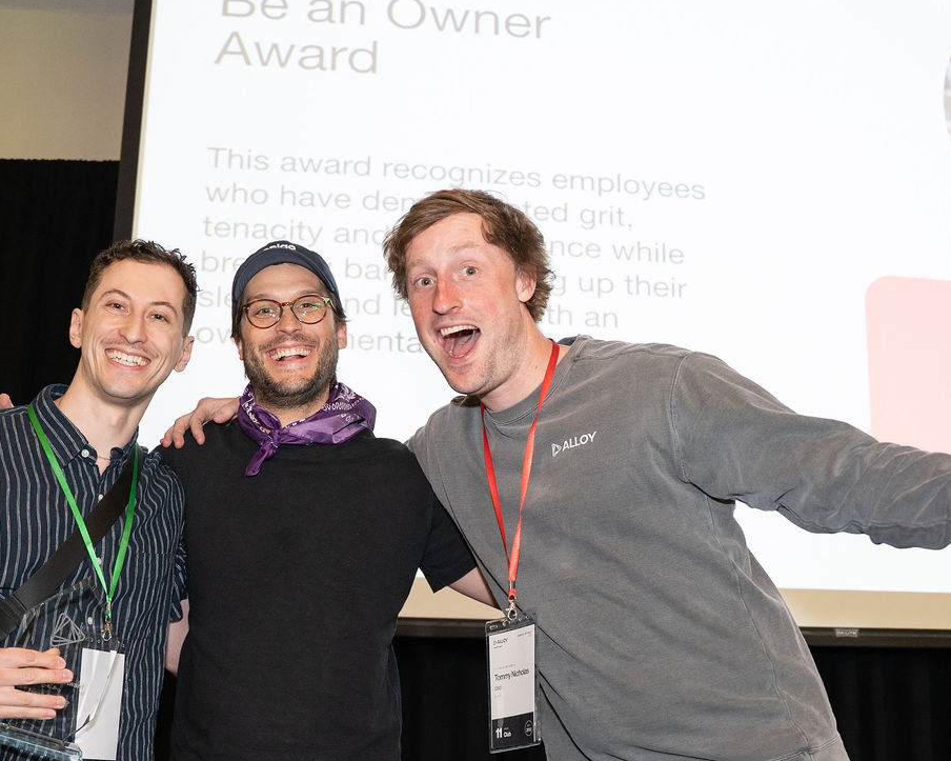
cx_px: 478
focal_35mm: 47
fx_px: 1323
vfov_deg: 31.8
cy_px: 515
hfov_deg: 39.5
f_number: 2.8
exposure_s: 1/125
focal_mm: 24
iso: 1600
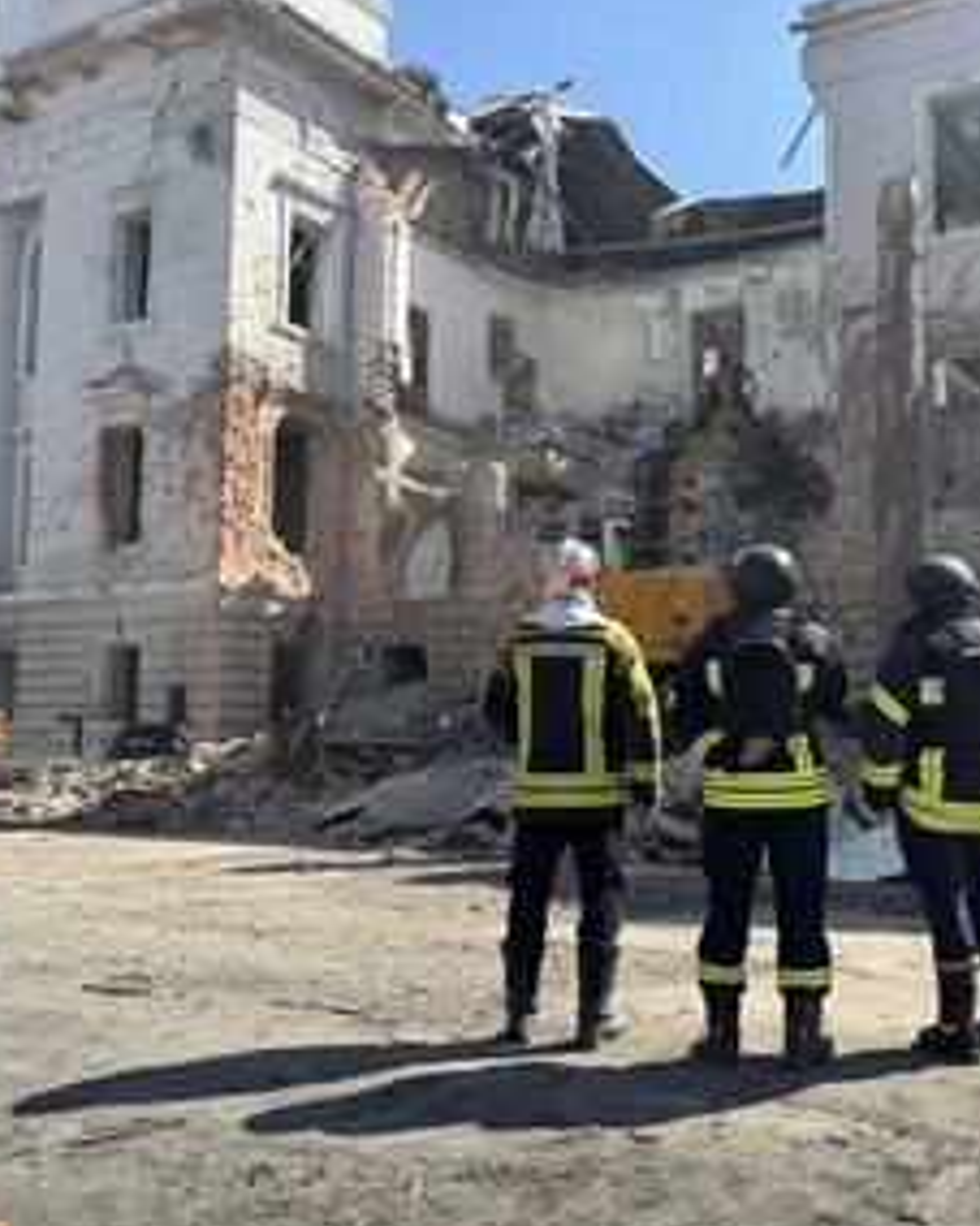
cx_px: 738
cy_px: 626
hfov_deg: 43.1
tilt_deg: +5.1
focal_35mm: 33
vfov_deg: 54.2
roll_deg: +0.2
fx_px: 1197
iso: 80
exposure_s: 1/2833
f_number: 1.78
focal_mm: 6.76
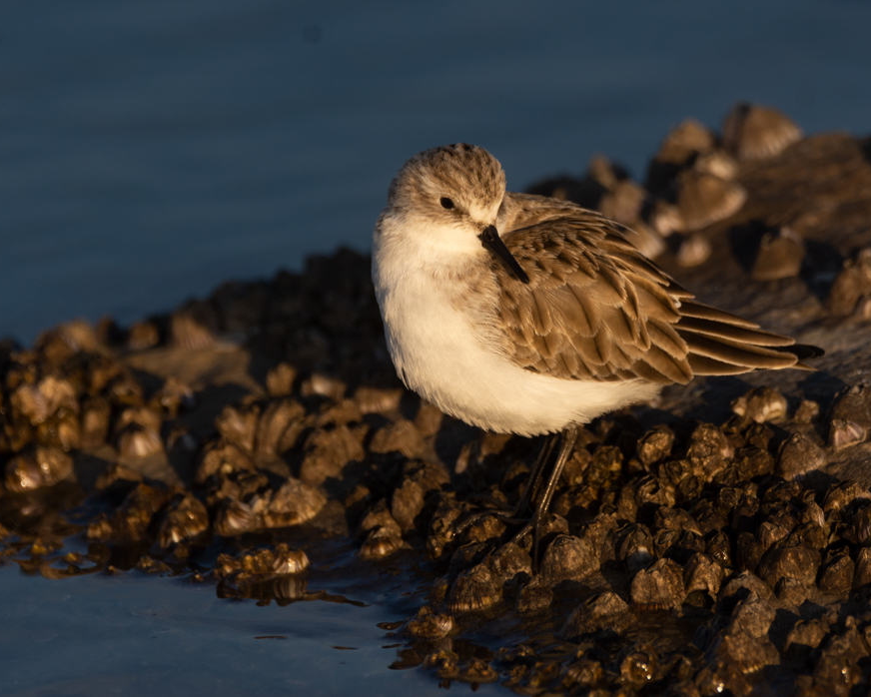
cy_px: 348
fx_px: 26222
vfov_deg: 1.5
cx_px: 486
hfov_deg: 1.9
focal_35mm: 1017
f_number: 6.3
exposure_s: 1/800
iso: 250
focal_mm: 600
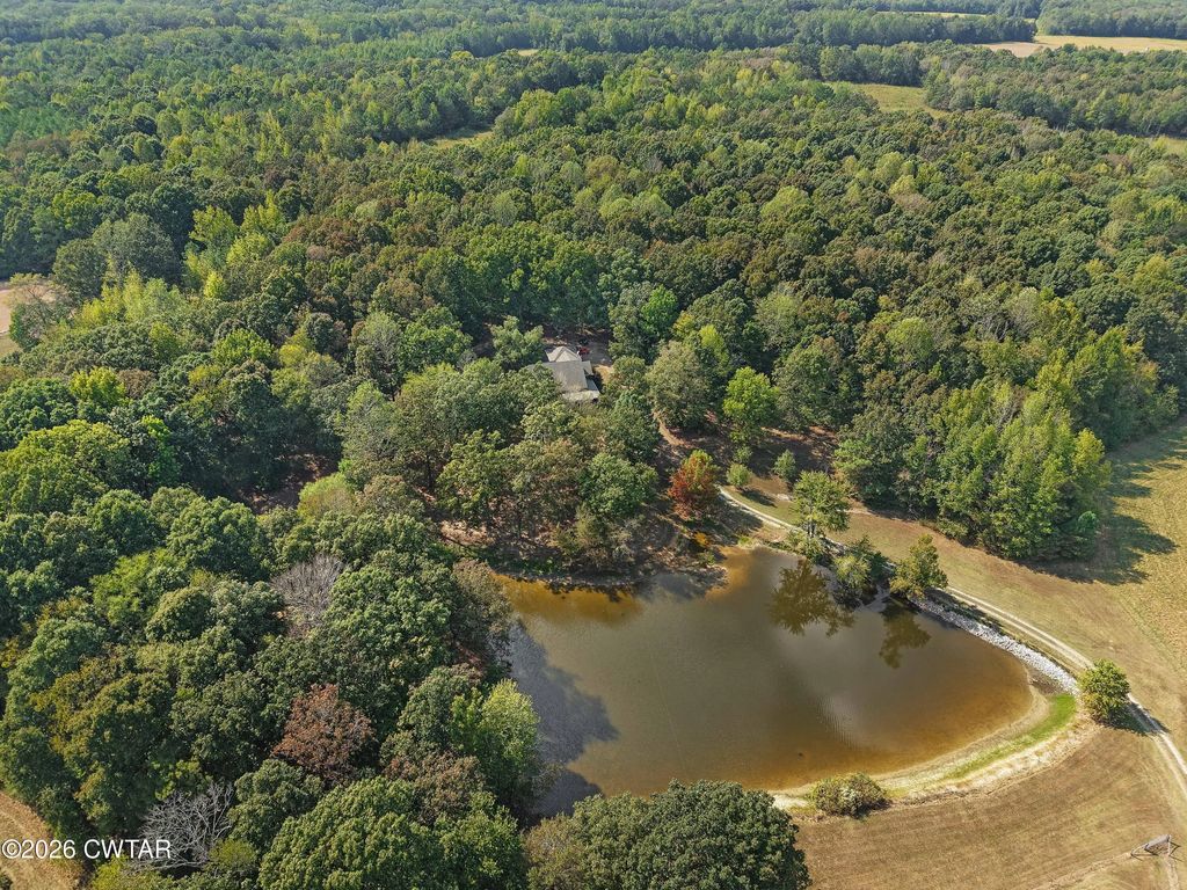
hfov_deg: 71.6
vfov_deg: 56.8
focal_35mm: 24
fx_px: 823
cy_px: 445
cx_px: 594
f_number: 1.8
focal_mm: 8.67
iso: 100
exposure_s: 1/1500
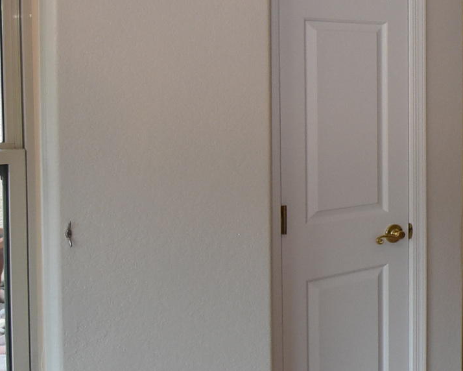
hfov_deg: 23.5
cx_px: 744
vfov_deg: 25.6
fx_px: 809
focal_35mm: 59
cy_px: 98
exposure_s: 1/125
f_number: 5.6
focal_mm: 10
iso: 800
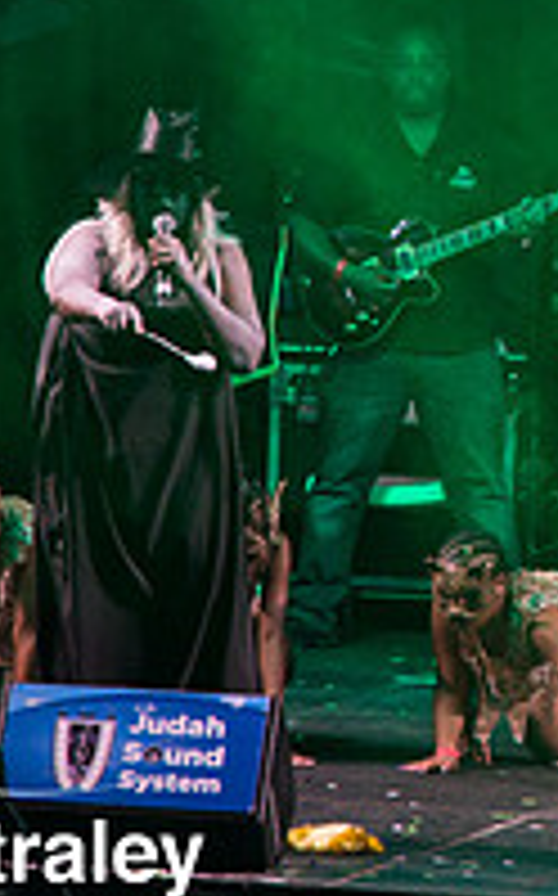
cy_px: 117
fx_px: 21751
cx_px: 1107
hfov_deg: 1.5
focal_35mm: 892
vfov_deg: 2.4
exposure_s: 1/200
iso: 3200
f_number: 5.6
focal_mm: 300
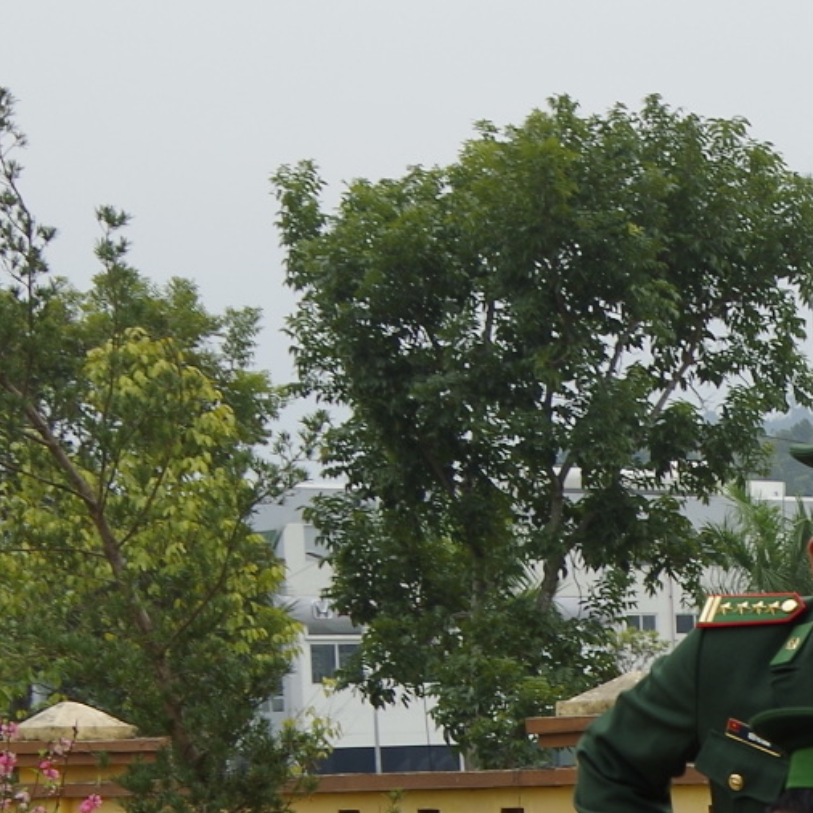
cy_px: 1078
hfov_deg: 11.3
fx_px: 3720
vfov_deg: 12.1
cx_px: 1599
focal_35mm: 140
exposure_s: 1/125
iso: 100
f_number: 6.3
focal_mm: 21
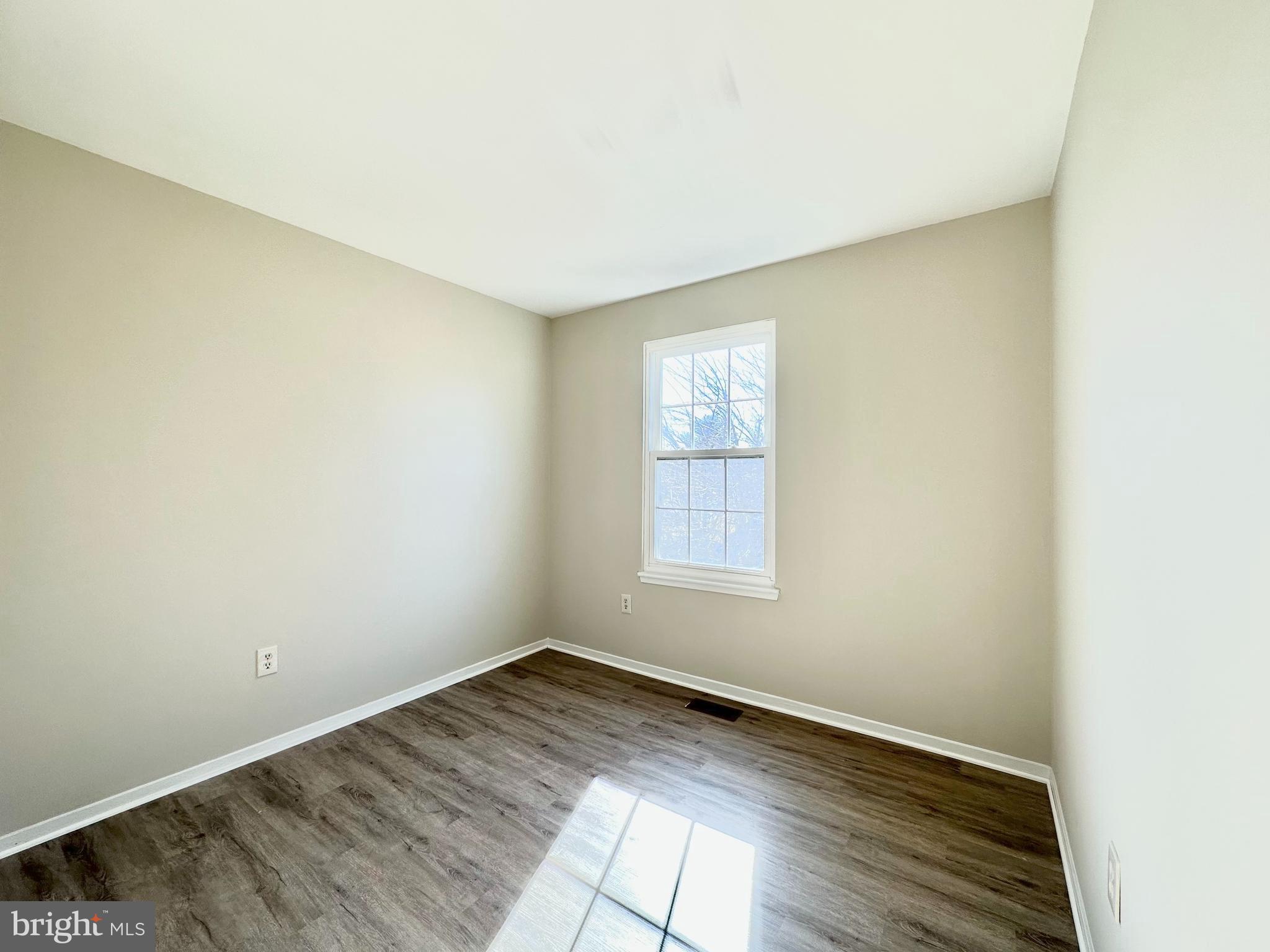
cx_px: 635
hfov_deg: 102.1
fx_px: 514
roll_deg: -0.3
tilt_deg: +0.2
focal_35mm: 14
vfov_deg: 85.7
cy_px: 476
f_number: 2.2
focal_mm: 2.22
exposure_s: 1/110
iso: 40
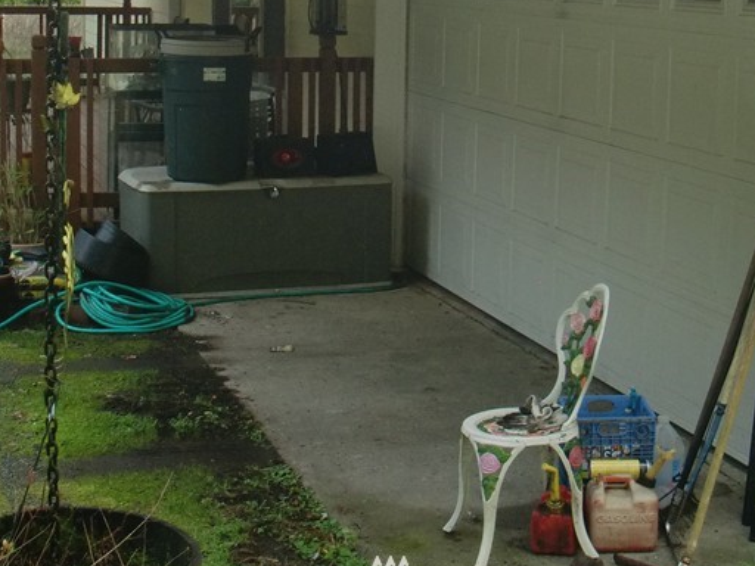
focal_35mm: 76
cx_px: 447
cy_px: 63
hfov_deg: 25.6
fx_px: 1658
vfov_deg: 19.1
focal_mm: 6.66
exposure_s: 1/60
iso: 100
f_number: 3.9
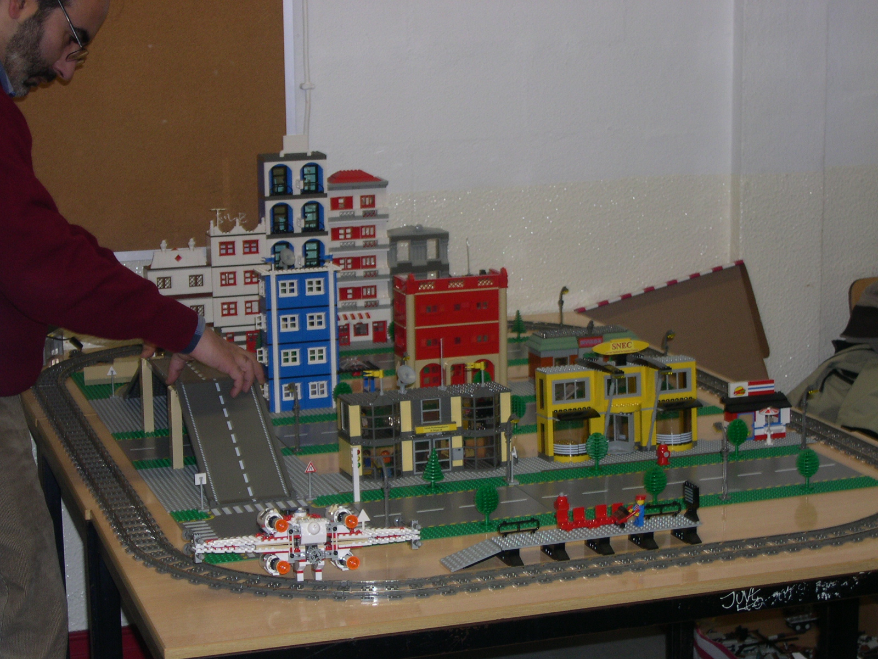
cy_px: 330
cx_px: 439
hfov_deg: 27.0
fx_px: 1826
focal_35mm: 72
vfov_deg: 20.4
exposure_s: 1/60
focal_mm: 15.3
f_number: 3.8
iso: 170
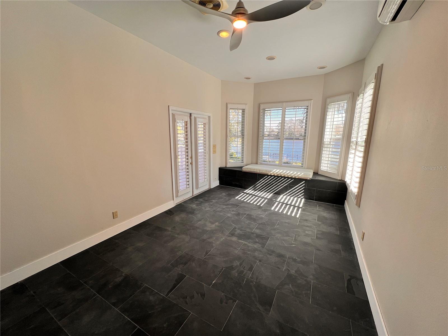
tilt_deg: -11.1
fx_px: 168
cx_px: 224
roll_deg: -0.4
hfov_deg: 106.2
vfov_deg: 89.9
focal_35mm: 13
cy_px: 168
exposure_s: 1/120
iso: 40
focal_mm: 1.57
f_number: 1.8
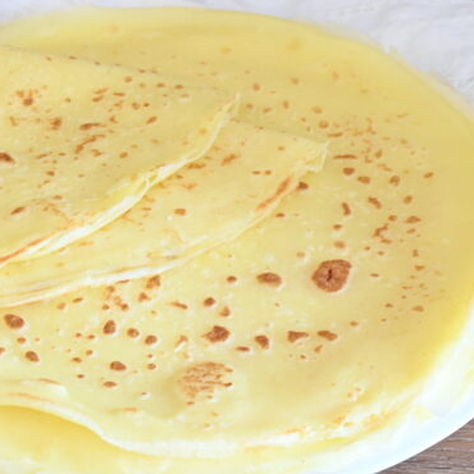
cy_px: 238
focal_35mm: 124
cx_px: 142
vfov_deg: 14.1
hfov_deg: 14.0
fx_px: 1921
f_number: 9
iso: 200
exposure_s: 1/3
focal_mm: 50
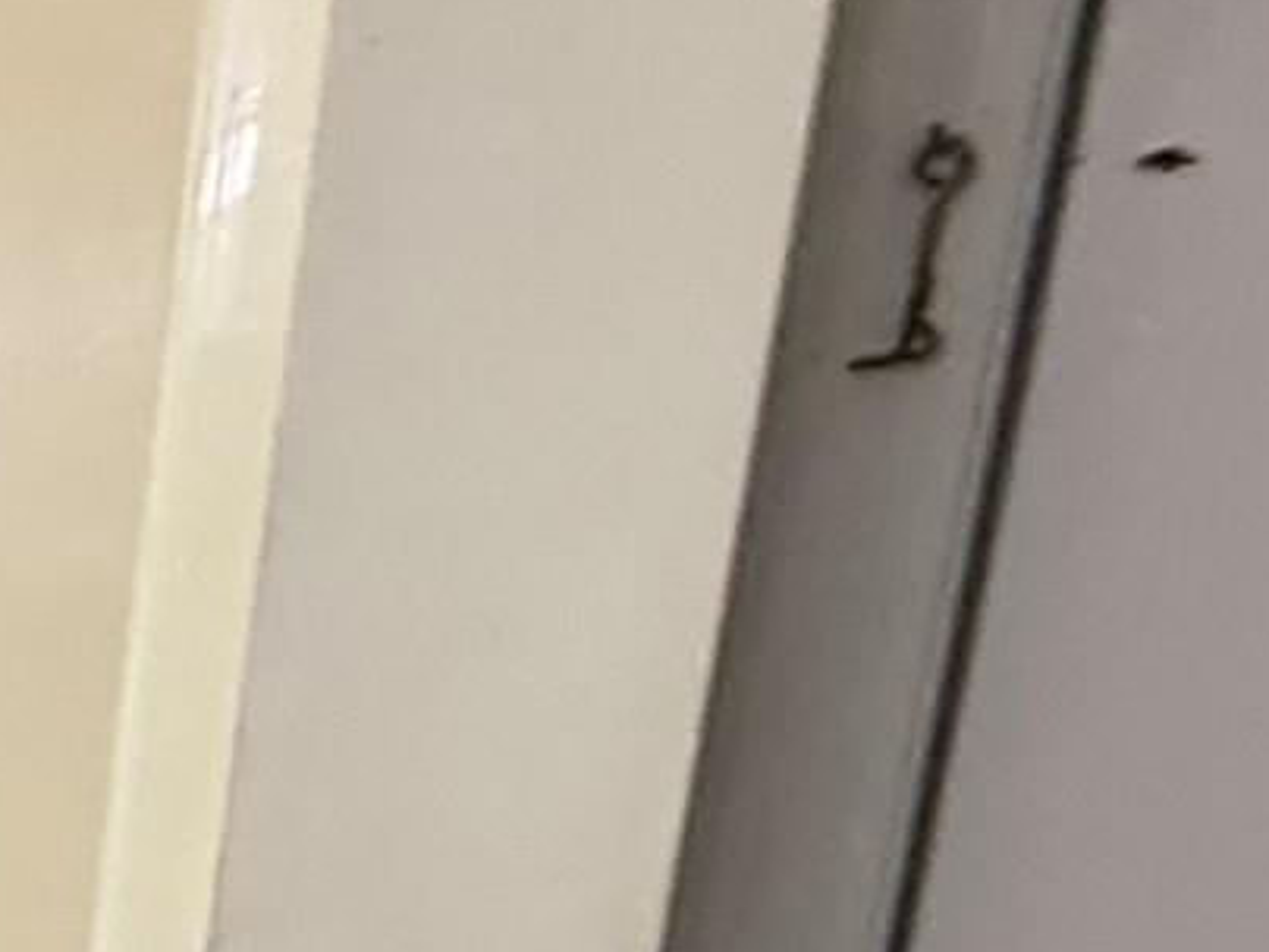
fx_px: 2603
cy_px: 1386
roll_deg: +0.2
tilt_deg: -16.7
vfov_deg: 18.6
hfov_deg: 19.7
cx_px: -1049
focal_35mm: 71
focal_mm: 2.22
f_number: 2.2
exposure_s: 1/60
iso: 200
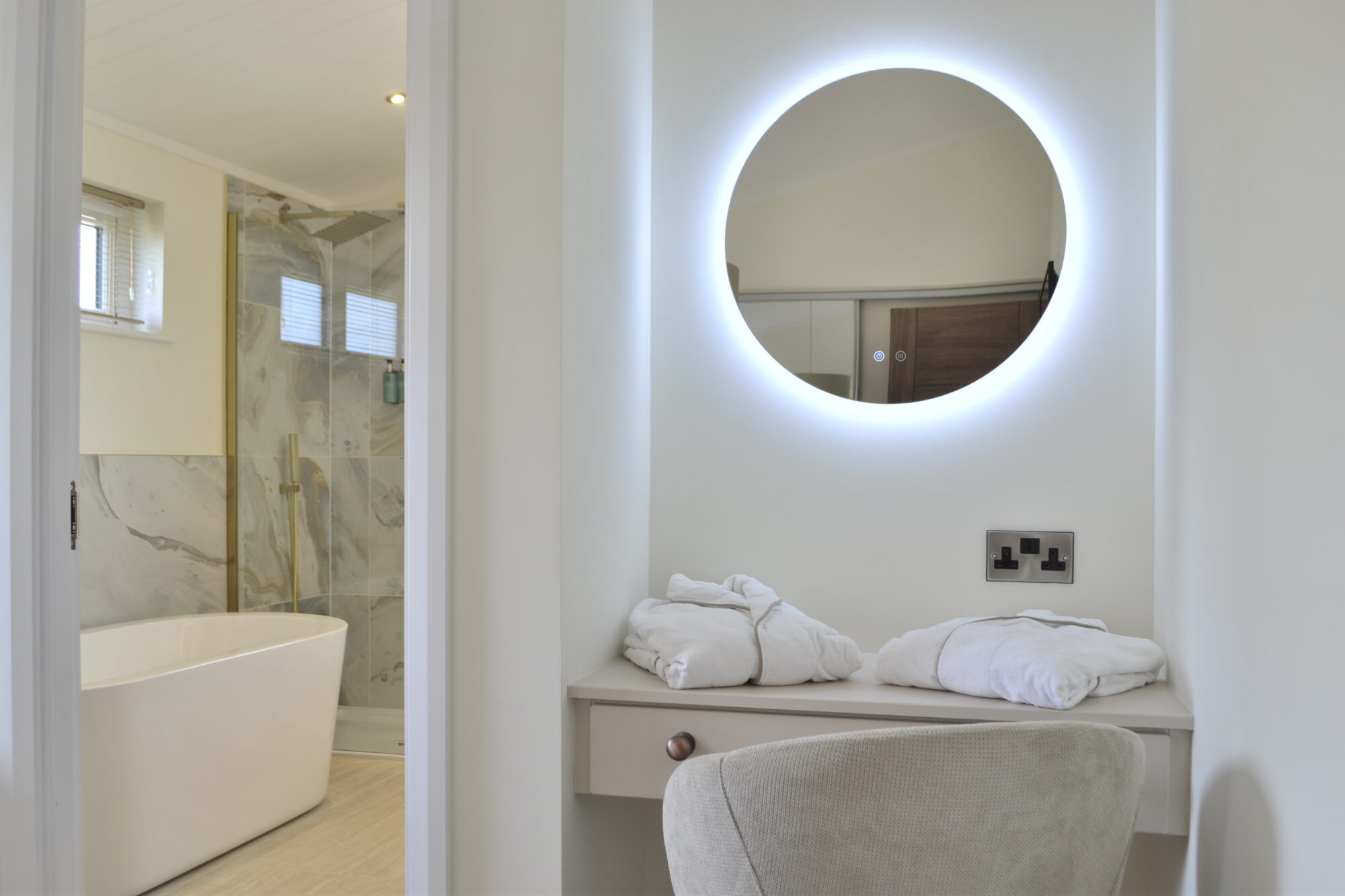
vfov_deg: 40.0
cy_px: 448
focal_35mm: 33
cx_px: 672
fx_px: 1233
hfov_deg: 57.2
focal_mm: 22
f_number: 7.1
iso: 100
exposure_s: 1/15
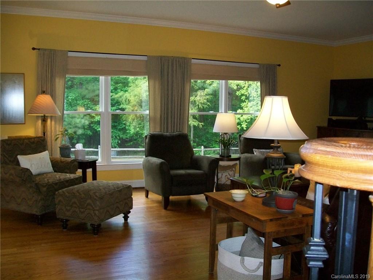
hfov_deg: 51.4
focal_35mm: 36
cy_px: 140
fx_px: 388
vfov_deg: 39.7
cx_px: 186
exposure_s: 1/60
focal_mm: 6
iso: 160
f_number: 2.7
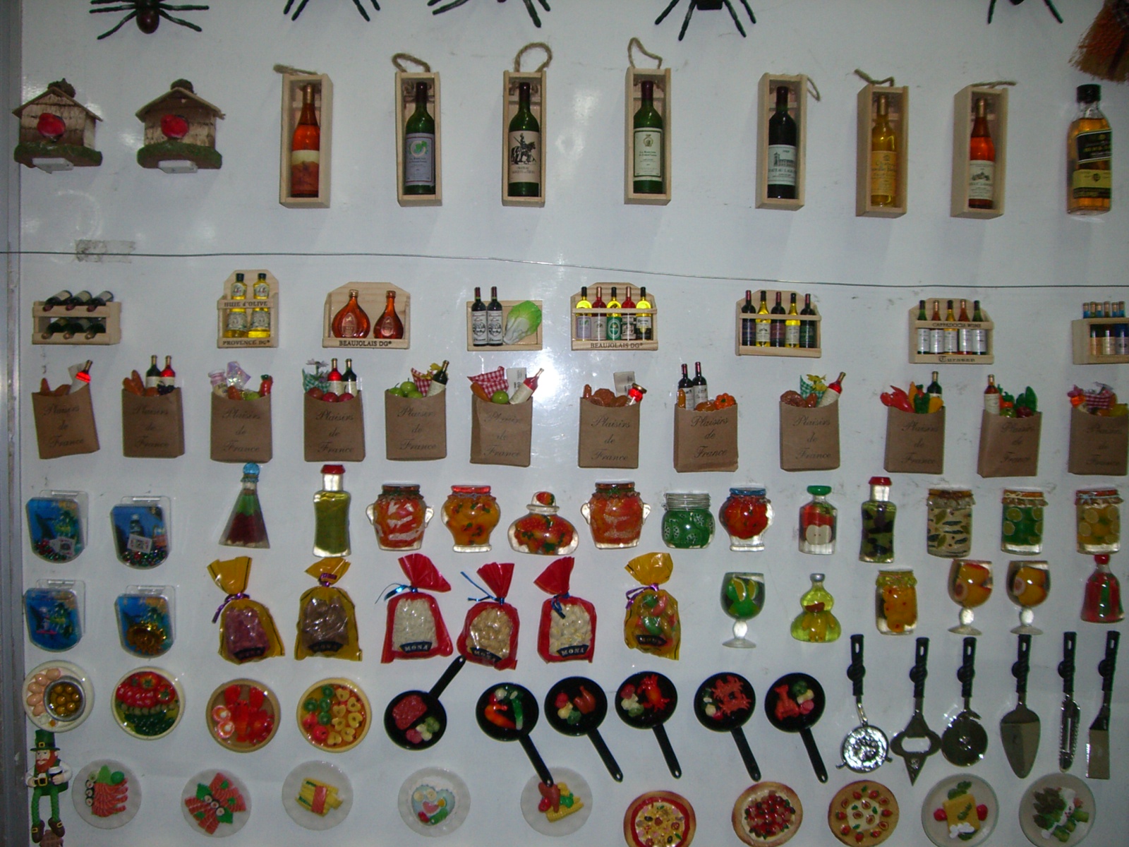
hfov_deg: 49.0
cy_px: 424
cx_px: 564
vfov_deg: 37.7
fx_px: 1239
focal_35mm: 38
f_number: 2.7
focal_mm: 6.2
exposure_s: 1/60
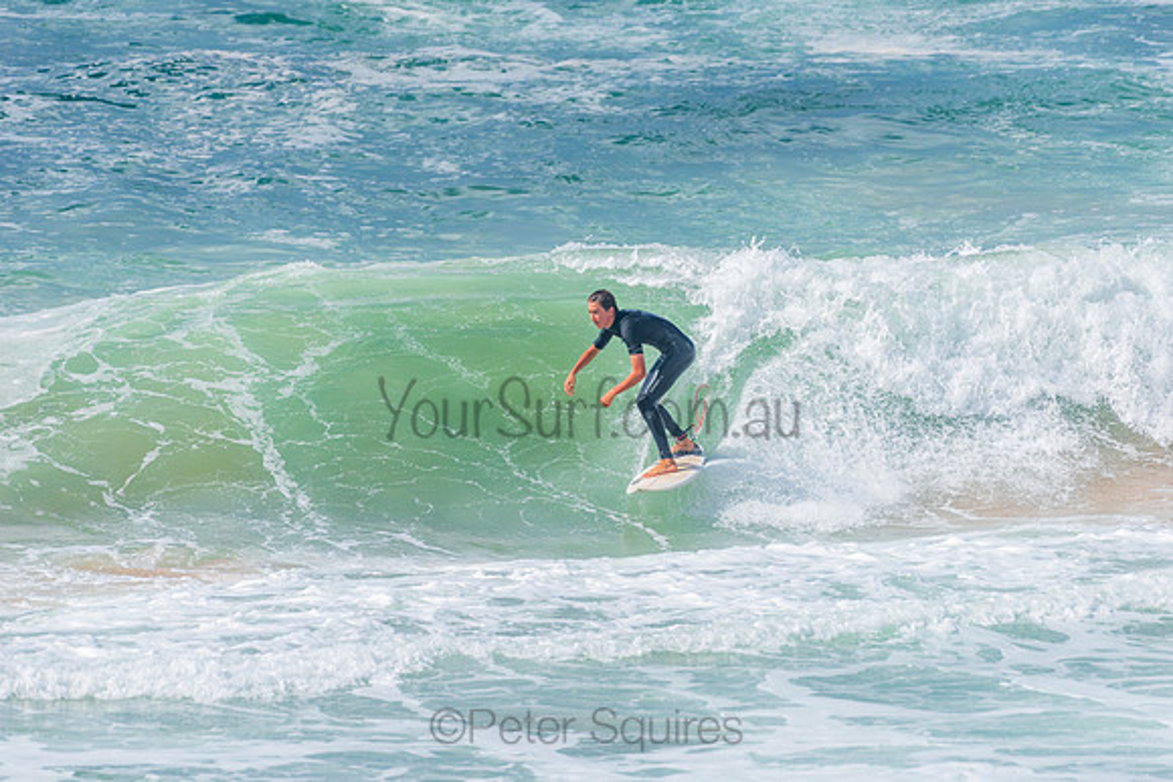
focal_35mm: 500
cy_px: 391
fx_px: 16295
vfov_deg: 2.8
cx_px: 586
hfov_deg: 4.1
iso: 160
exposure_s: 1/2000
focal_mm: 500
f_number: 5.6
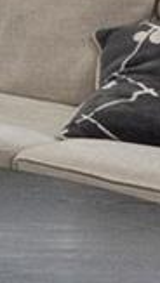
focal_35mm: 164
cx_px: -948
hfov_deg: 4.4
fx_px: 1234
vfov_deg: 12.3
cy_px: -181
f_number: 8
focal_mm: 16
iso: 1600
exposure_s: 1/15
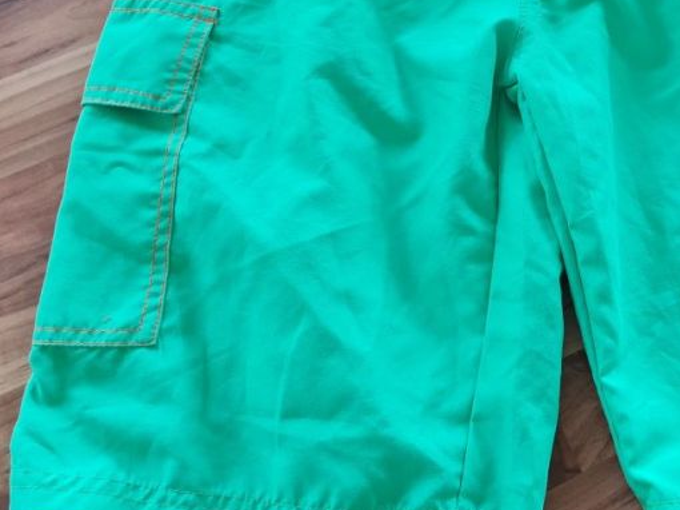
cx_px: 549
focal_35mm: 51
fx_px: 1001
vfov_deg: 27.9
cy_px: 100
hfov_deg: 36.2
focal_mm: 5.4
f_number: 1.8
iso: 320
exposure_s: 1/100
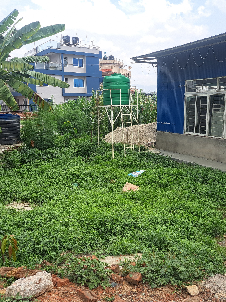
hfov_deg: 42.9
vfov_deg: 55.4
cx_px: 126
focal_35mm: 33
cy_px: 151
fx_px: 287
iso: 50
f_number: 1.8
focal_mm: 5.23
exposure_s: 1/747
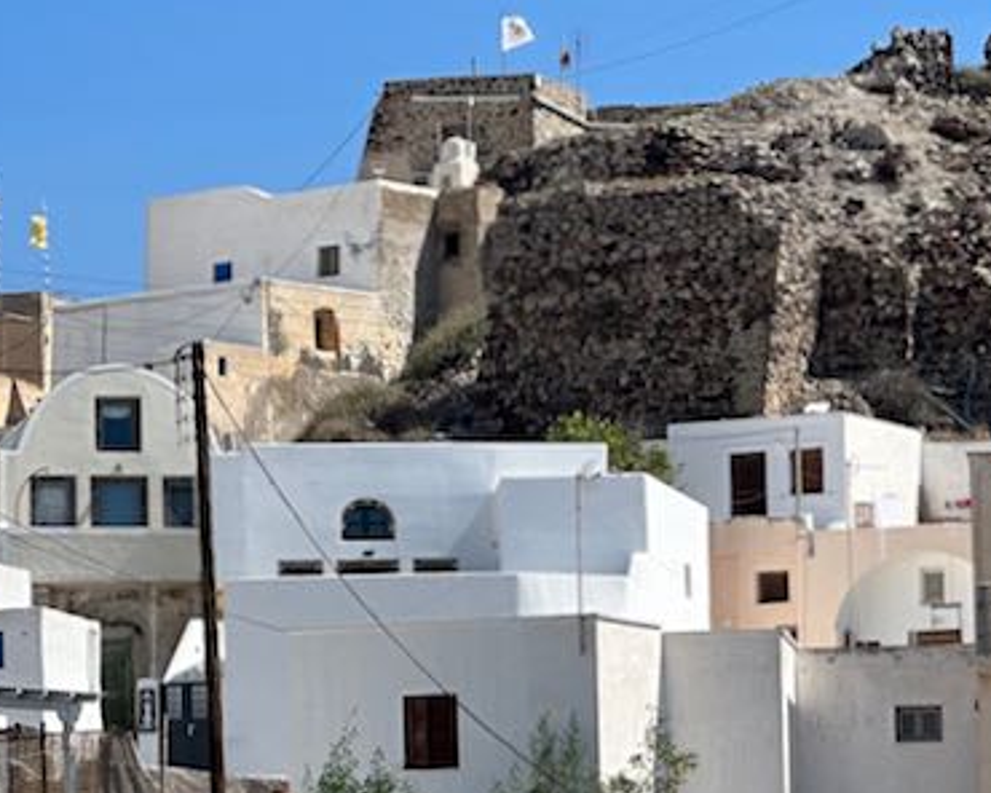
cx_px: 645
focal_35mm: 195
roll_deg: +2.1
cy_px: 399
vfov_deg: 7.9
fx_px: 5719
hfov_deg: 9.9
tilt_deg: +6.5
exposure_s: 1/1096
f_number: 2.8
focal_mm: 9
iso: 32
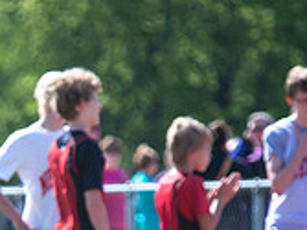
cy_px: 284
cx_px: -70
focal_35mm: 901
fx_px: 7985
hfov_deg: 2.2
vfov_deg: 1.6
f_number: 6.3
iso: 1000
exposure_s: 1/2500
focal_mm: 270
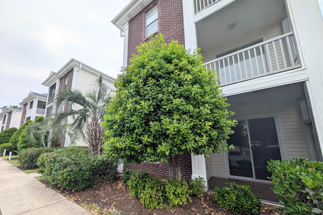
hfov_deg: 108.3
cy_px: 121
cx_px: 156
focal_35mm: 13
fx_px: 117
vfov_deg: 85.0
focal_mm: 2.02
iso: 41
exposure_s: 1/1949
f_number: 1.7
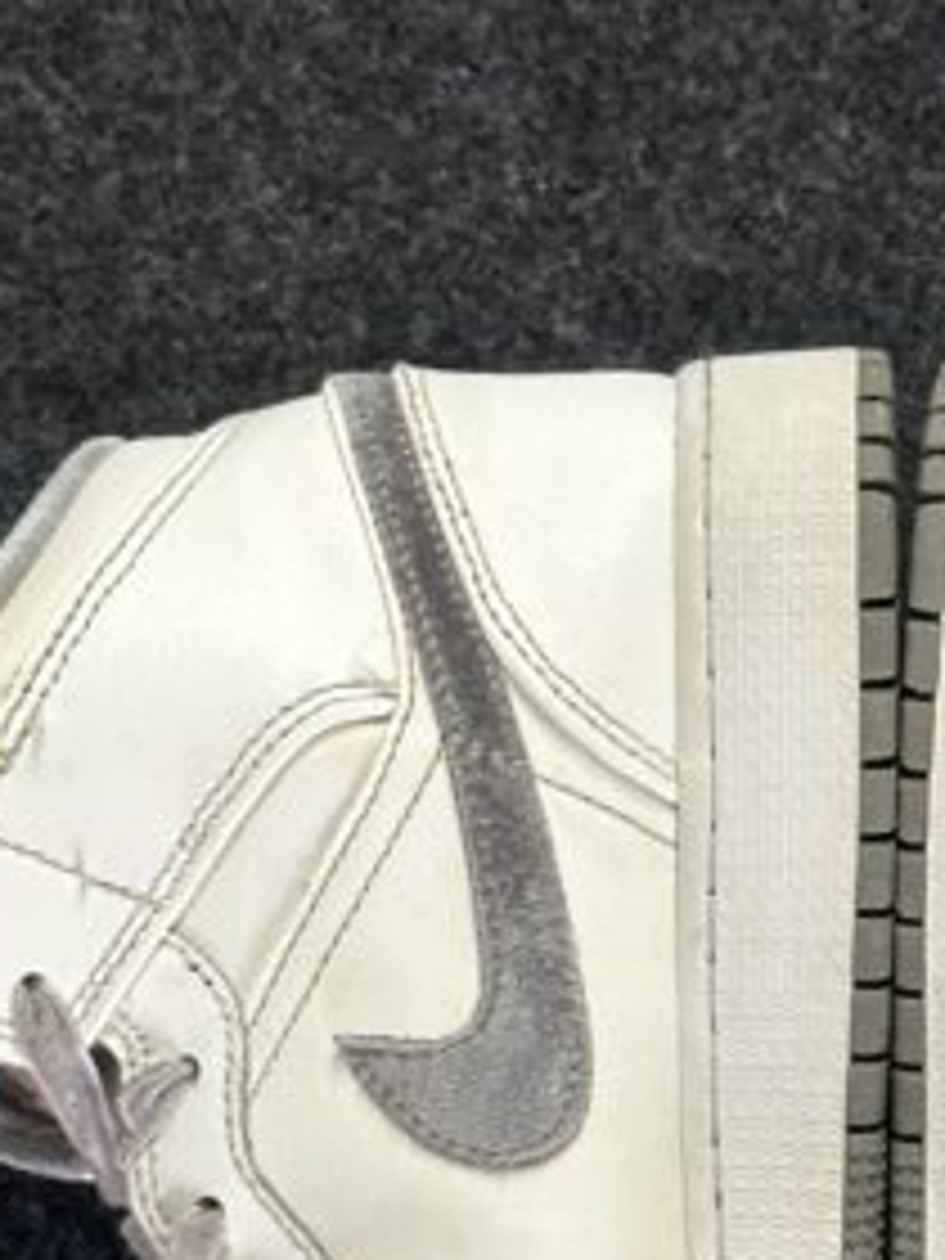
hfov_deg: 10.7
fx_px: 4987
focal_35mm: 137
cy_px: 1316
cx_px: 927
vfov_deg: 14.1
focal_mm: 6.86
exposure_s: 1/50
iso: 125
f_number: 1.78
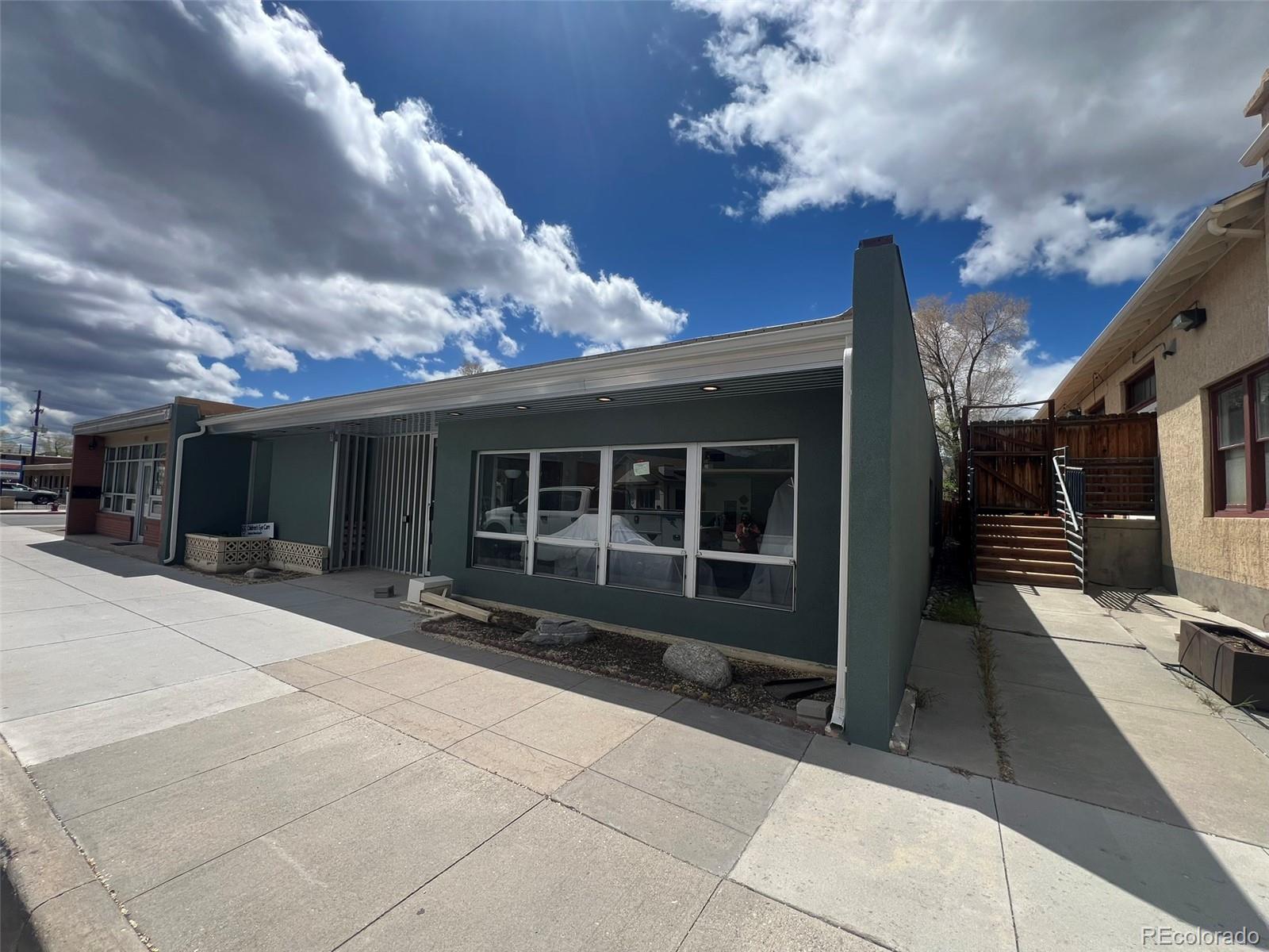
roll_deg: -1.8
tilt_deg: +3.8
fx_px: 477
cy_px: 476
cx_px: 634
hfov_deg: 106.2
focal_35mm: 13
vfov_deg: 89.9
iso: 32
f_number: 1.8
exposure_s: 1/1449
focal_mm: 1.57
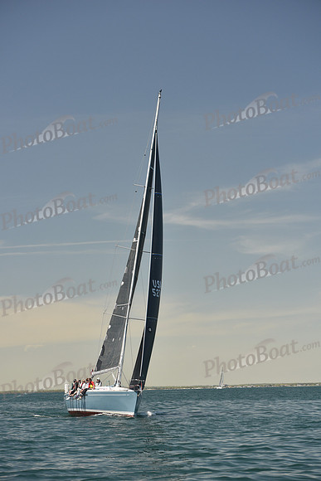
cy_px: 240
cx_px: 160
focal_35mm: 95
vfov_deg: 21.5
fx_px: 1270
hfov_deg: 14.4
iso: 250
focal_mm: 95
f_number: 5
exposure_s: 1/800
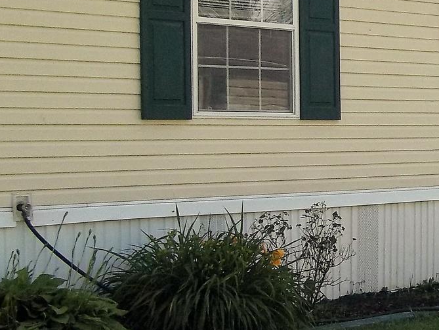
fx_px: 1243
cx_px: 562
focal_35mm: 98
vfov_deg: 15.1
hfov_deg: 18.7
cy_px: 116
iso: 80
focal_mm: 5.7
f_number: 8.8
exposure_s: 1/160
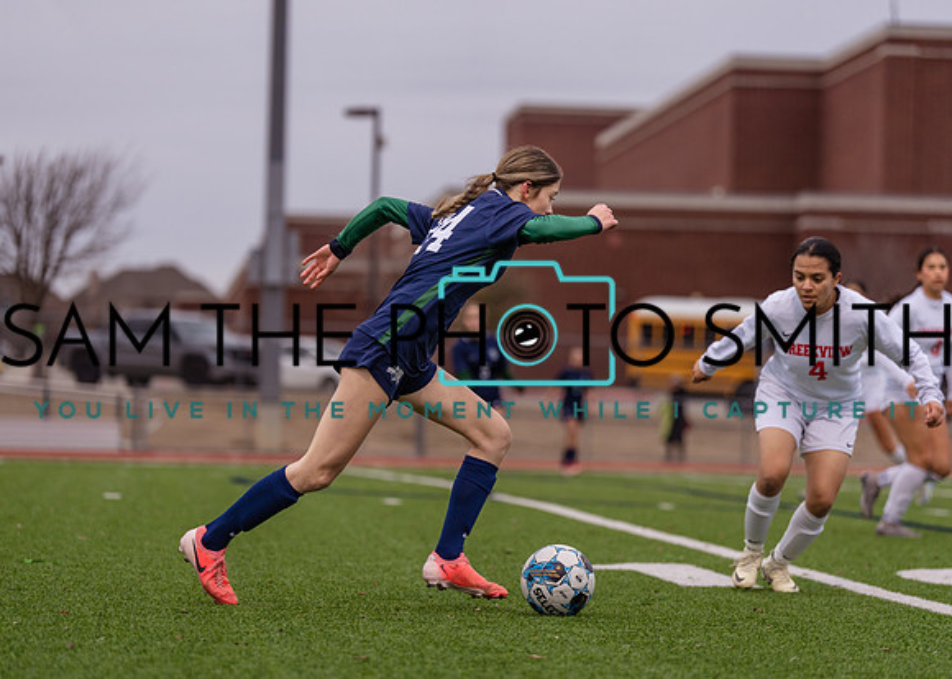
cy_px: 340
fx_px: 3654
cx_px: 476
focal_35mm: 135
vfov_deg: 10.6
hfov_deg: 14.8
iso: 400
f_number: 2.8
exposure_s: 1/1250
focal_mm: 129
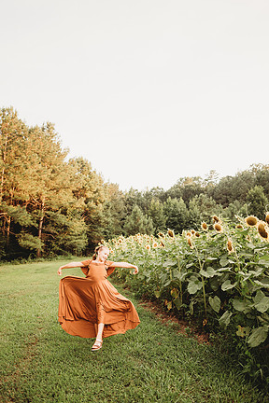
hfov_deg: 51.3
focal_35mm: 25
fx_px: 280
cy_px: 198
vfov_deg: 71.5
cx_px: 139
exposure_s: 1/400
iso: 125
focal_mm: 24
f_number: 2.2
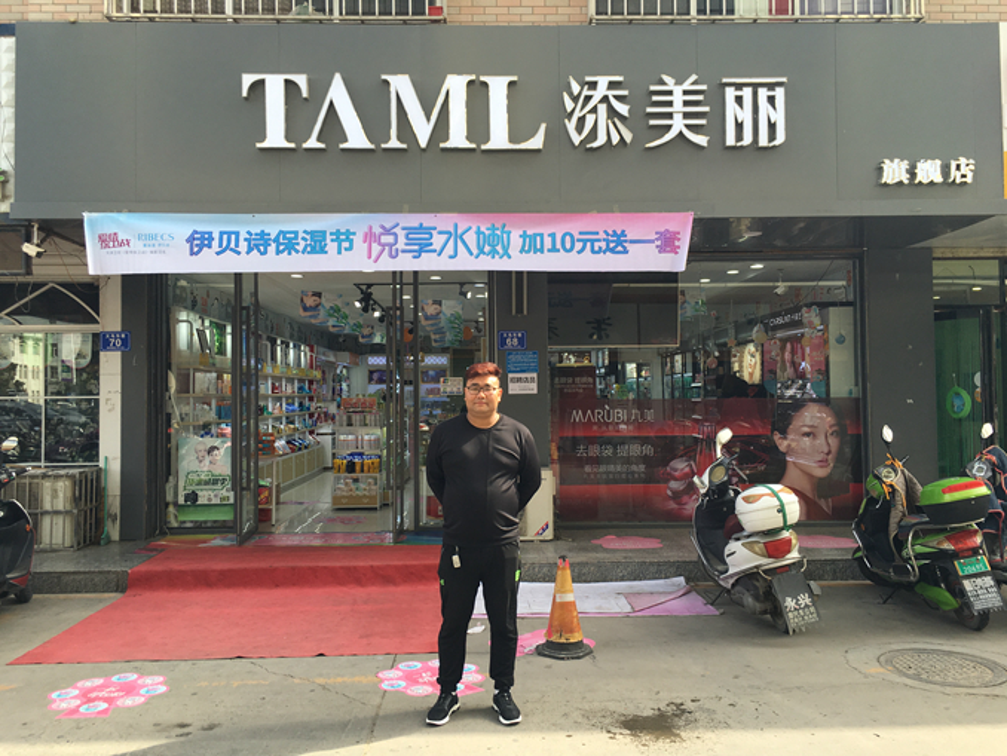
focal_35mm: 29
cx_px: 504
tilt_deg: +2.5
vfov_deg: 48.3
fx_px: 844
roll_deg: -0.2
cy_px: 378
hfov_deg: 61.6
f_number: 2.2
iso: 25
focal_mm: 4.15
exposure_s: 1/304
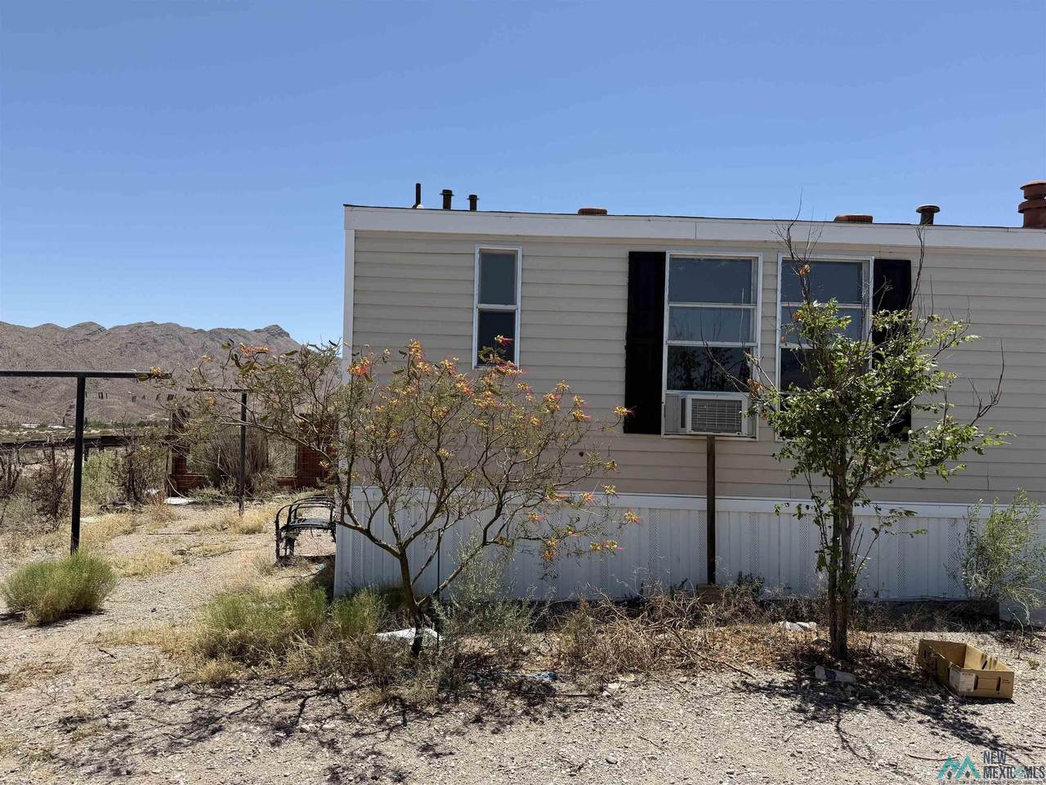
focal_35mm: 24
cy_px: 392
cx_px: 523
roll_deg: -0.8
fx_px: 725
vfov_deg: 56.8
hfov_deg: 71.6
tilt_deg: +1.9
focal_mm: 6.76
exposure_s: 1/4673
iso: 80
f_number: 1.78
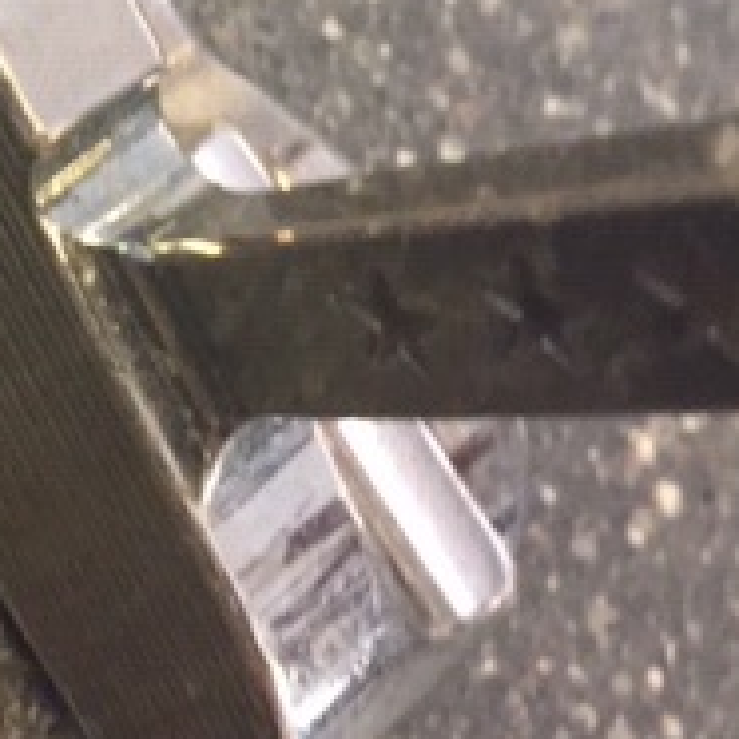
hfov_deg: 18.4
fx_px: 2125
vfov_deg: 18.6
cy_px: -175
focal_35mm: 88
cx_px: -203
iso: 250
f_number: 2.2
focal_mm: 4.15
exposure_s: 1/33
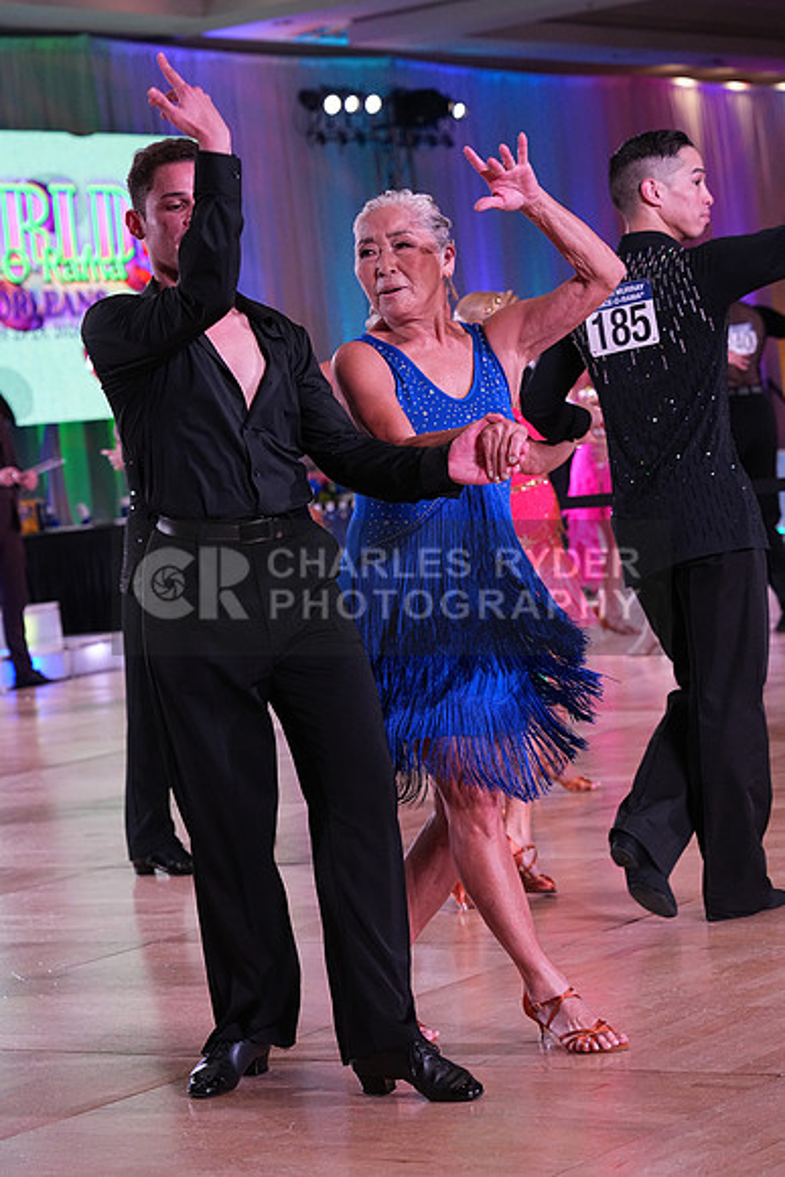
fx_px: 3138
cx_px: 392
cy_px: 588
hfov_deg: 14.3
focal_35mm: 96
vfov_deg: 21.2
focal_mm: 96
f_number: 5.6
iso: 3200
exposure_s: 1/400
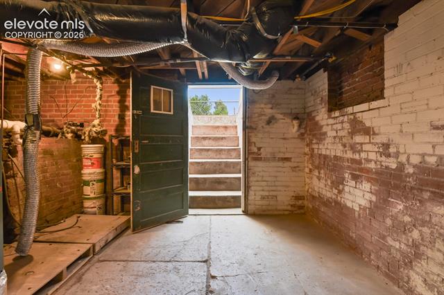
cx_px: 222
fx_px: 210
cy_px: 148
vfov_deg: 70.4
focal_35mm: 17
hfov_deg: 93.3
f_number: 8
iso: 1250
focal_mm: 17
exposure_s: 1/20
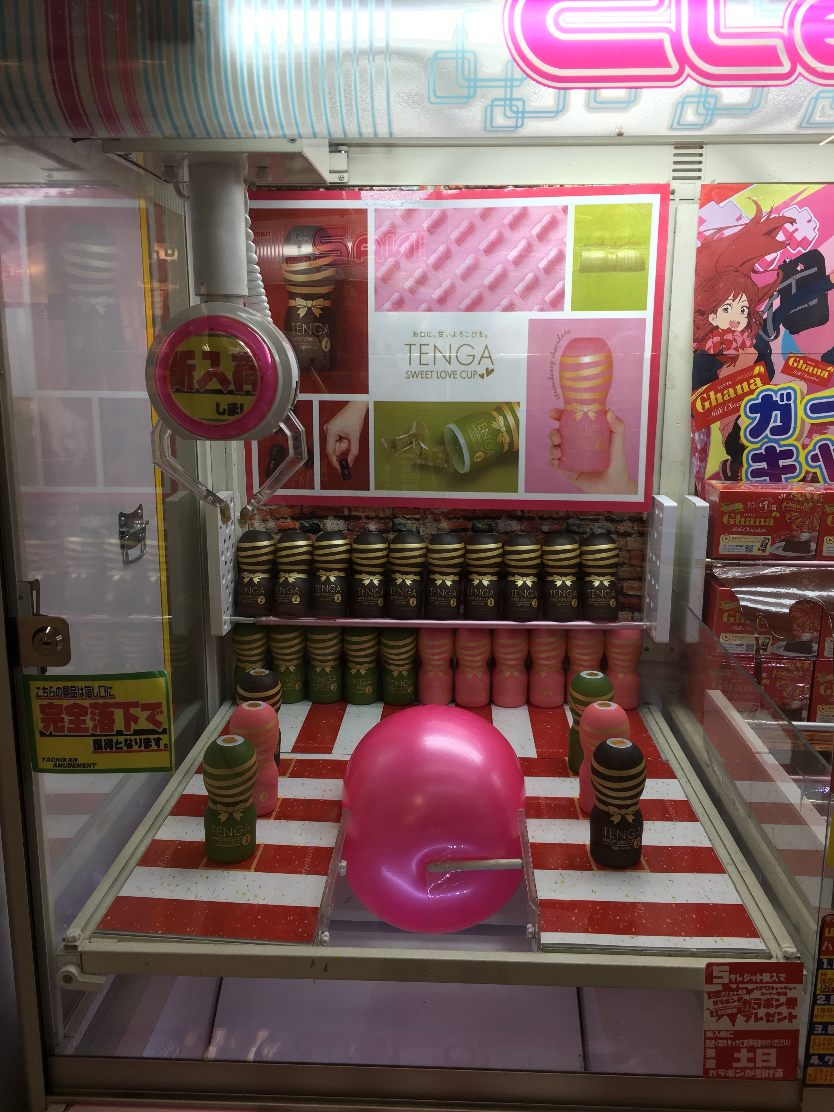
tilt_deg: -11.8
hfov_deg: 48.2
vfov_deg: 61.7
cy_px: 556
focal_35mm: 29
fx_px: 932
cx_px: 417
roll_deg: +0.7
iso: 25
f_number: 2.2
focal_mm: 4.15
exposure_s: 1/100
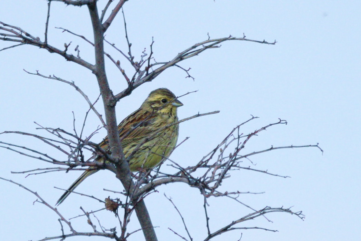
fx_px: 6022
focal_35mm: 600
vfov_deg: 2.3
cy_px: 120
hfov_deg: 3.4
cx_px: 180
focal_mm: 600
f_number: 6.3
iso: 200
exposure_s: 1/800
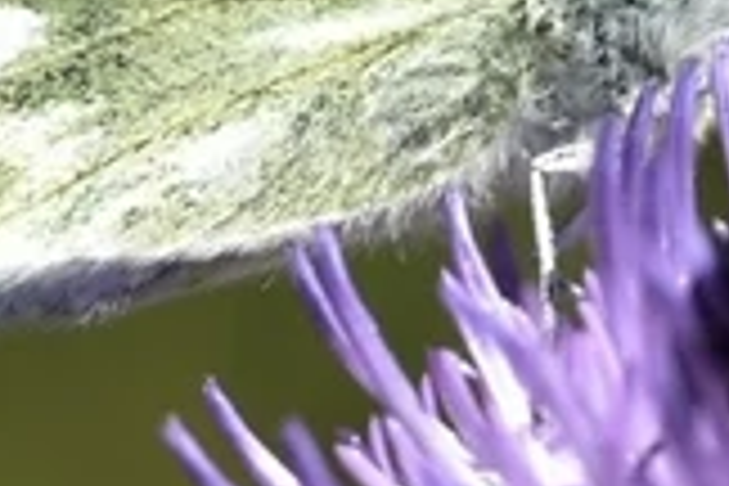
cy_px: -22
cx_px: 351
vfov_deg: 2.2
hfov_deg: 3.3
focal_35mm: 621
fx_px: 12574
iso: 200
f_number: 7.1
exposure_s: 1/500
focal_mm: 105
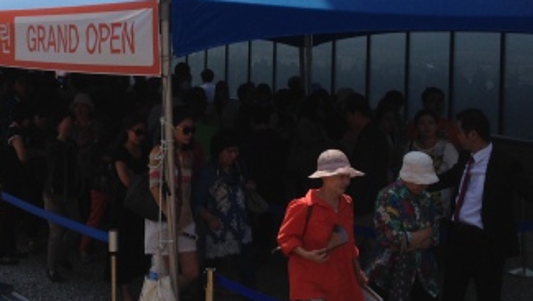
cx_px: 133
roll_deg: -2.4
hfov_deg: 28.9
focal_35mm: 72
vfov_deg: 16.6
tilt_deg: +0.0
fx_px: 1019
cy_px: 39
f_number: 2.4
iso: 50
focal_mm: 4.12
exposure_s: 1/2710
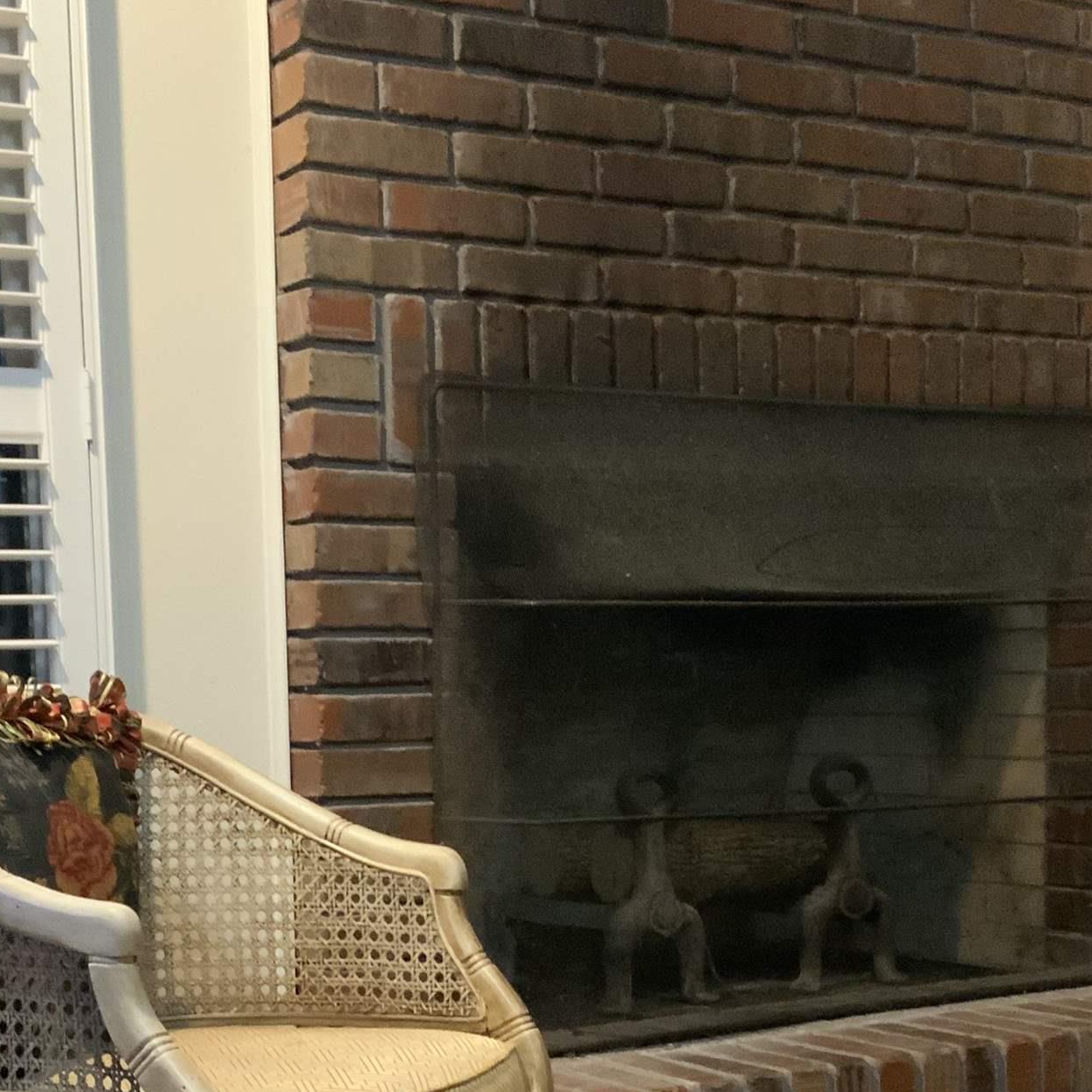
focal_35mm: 63
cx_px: 497
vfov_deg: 26.7
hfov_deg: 27.3
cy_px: 893
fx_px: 2248
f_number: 1.8
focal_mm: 3
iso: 320
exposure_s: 1/30
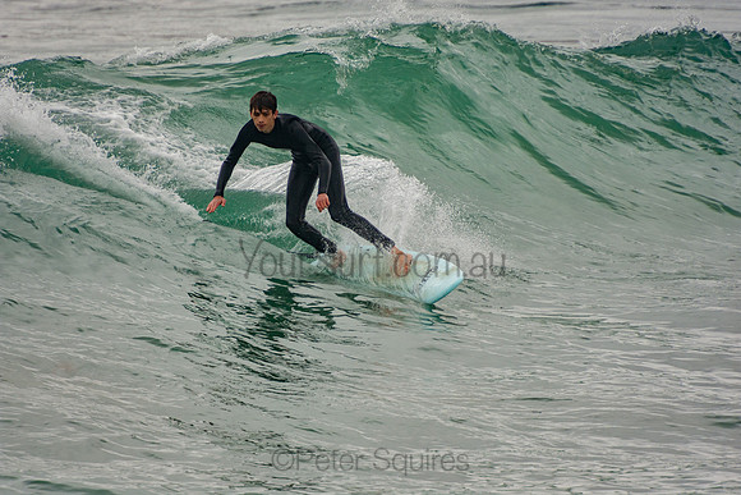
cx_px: 370
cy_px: 248
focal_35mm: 600
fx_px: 12352
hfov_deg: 3.4
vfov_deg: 2.3
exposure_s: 1/1250
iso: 280
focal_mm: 400
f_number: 5.6
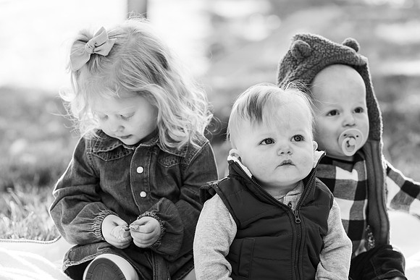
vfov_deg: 7.8
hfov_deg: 11.7
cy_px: 140
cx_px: 210
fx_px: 2054
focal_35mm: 176
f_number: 6.3
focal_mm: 176
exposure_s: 1/320
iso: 1600
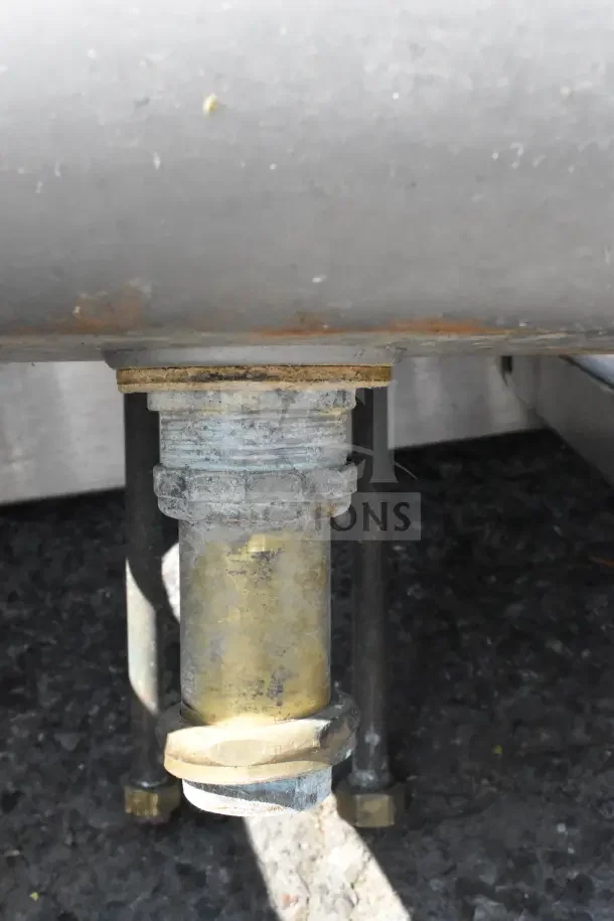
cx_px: 307
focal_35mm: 40
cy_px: 460
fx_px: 1036
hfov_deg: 33.0
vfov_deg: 47.9
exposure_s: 1/1000
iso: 6400
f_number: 18
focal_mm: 27
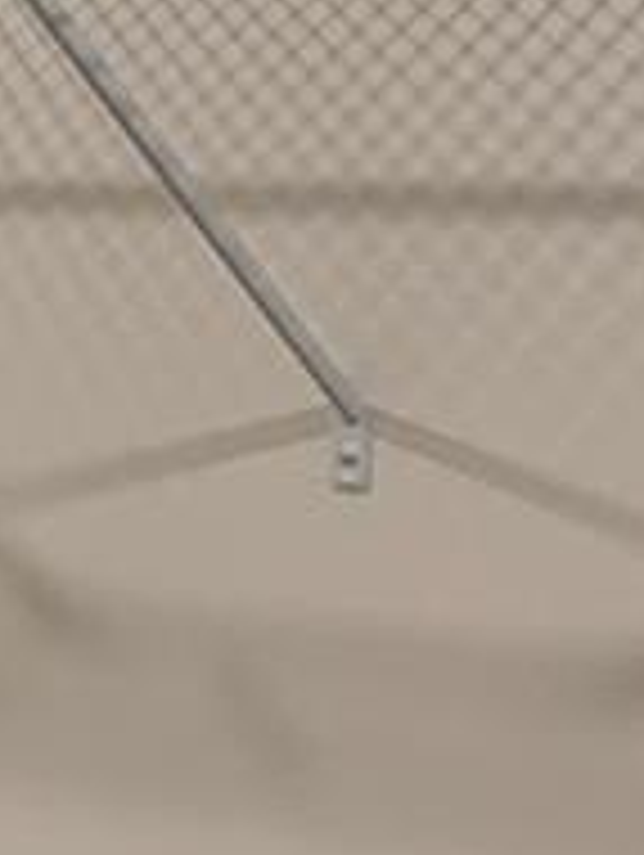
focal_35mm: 164
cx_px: -513
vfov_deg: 12.0
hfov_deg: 8.7
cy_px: 590
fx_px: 4059
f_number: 1.8
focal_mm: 4.25
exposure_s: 1/60
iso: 80
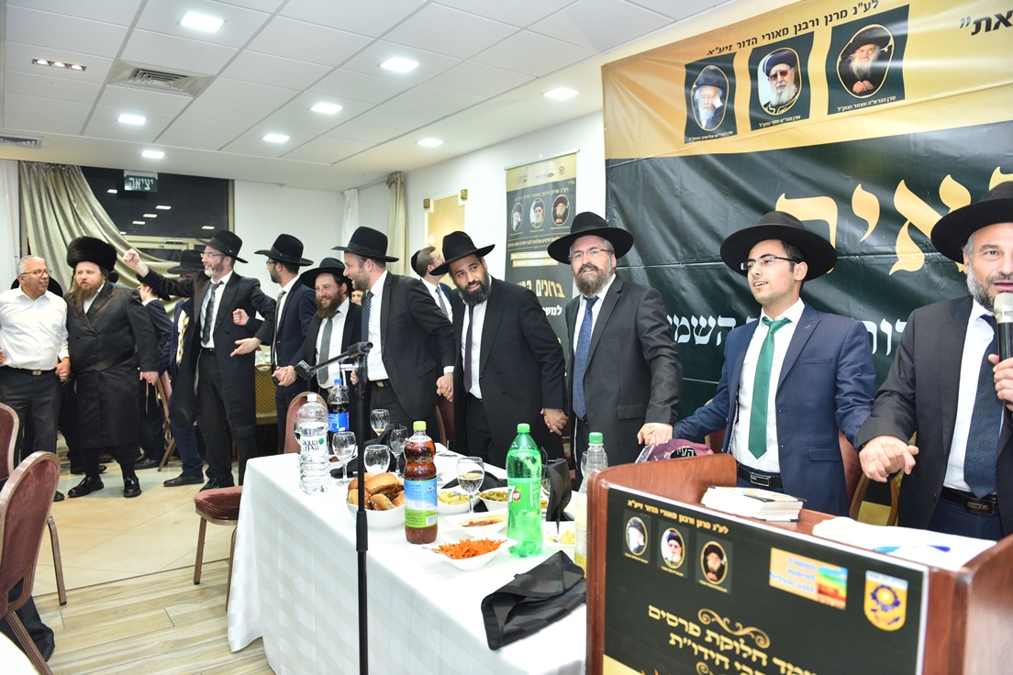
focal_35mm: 24
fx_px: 675
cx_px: 506
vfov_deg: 53.1
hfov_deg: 73.7
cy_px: 338
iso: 1100
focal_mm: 24
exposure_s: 1/160
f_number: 3.2
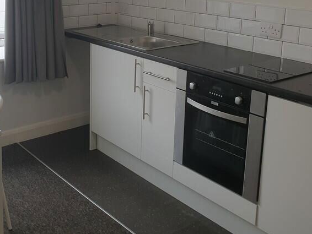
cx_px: 84
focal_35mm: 47
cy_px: 51
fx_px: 424
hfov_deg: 39.5
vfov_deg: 30.2
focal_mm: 4.3
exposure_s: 1/50
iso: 50
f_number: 2.4
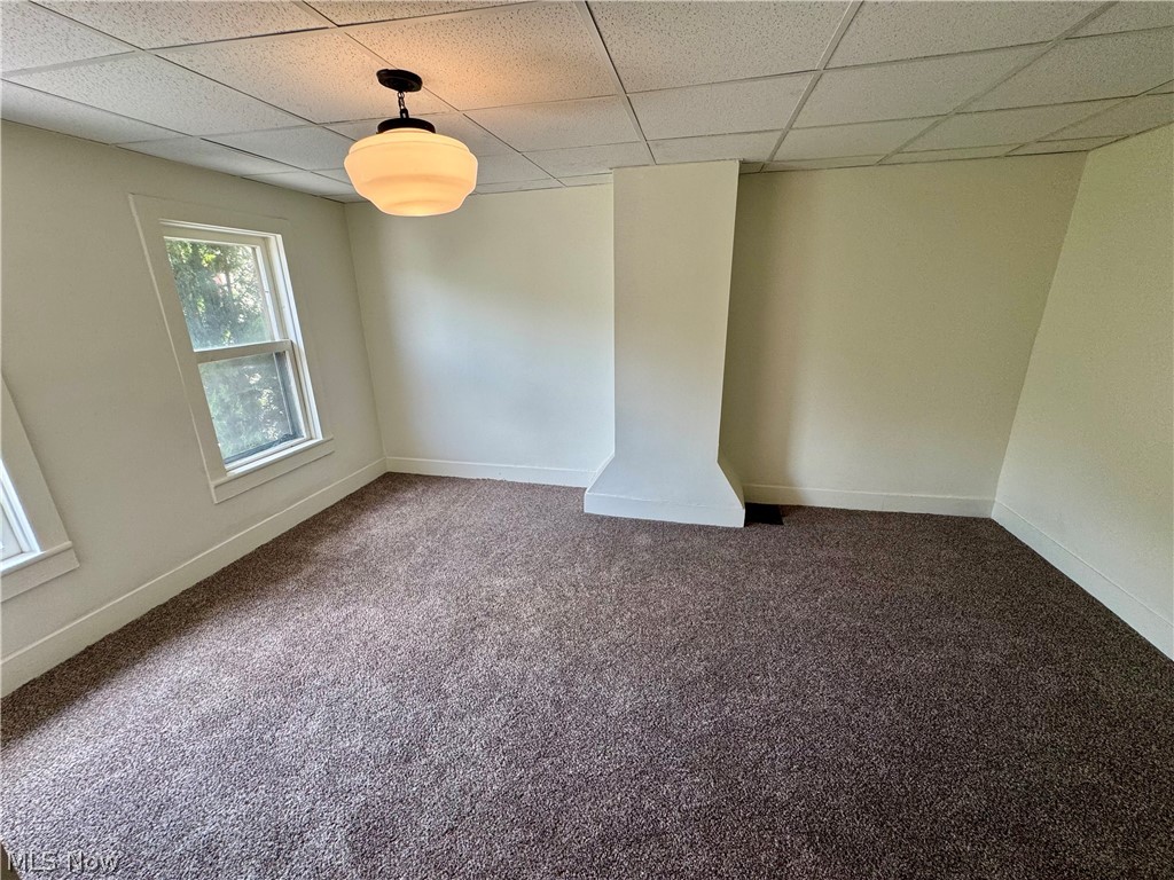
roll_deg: +0.6
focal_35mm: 14
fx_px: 475
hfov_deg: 102.1
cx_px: 587
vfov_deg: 85.7
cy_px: 440
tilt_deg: -17.0
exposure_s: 1/120
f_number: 2.2
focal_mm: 2.22
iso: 160
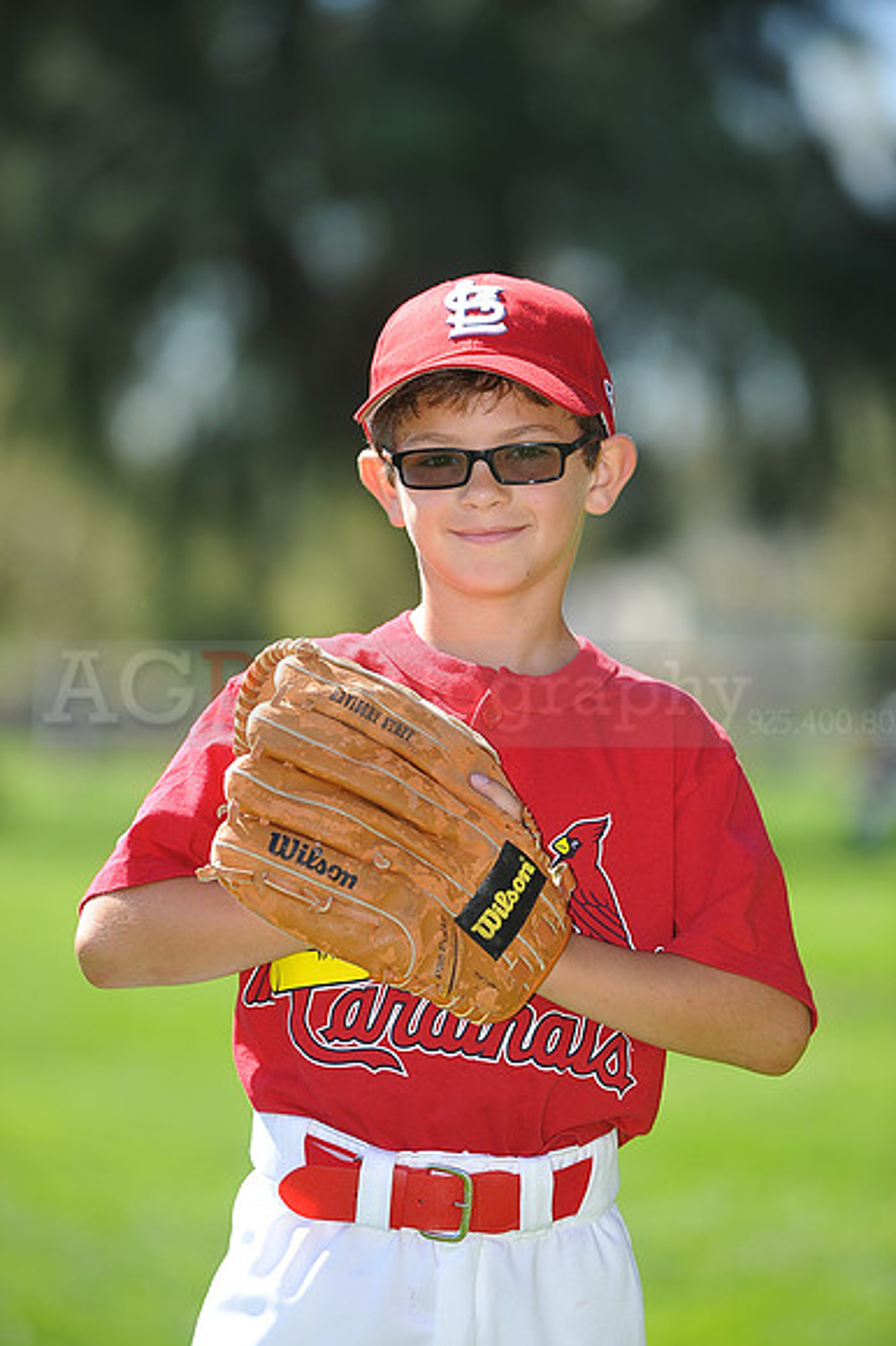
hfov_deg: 8.3
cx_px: 448
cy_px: 673
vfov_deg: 12.5
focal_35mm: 165
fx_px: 6167
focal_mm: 165
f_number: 4.5
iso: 200
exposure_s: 1/500
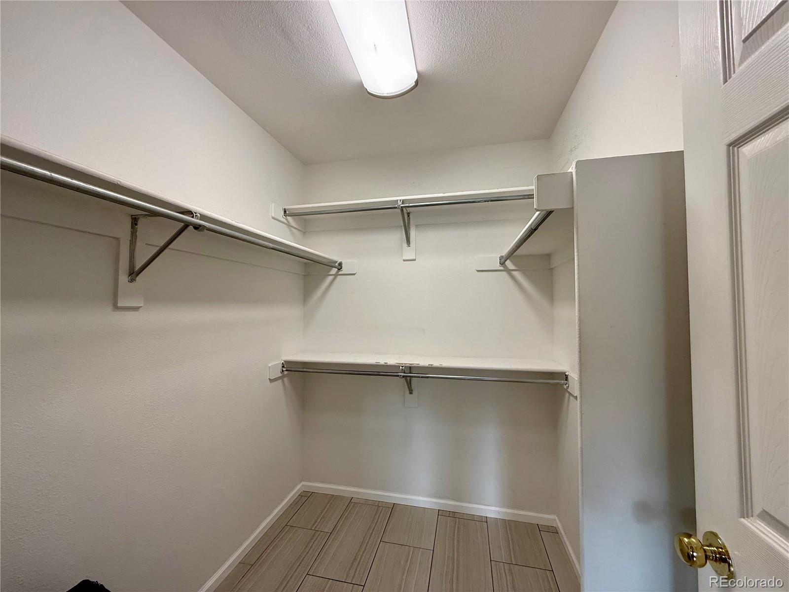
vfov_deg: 85.7
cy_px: 296
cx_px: 394
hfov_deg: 102.1
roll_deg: +0.8
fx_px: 319
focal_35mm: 14
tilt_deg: +2.5
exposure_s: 1/120
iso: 160
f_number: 2.2
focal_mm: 2.22
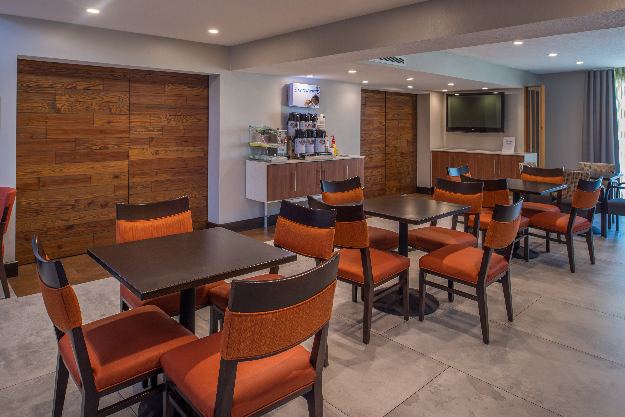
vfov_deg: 53.2
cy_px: 208
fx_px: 417
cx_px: 312
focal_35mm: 24
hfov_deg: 73.7
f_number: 8
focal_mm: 24
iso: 100
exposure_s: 1/2.5
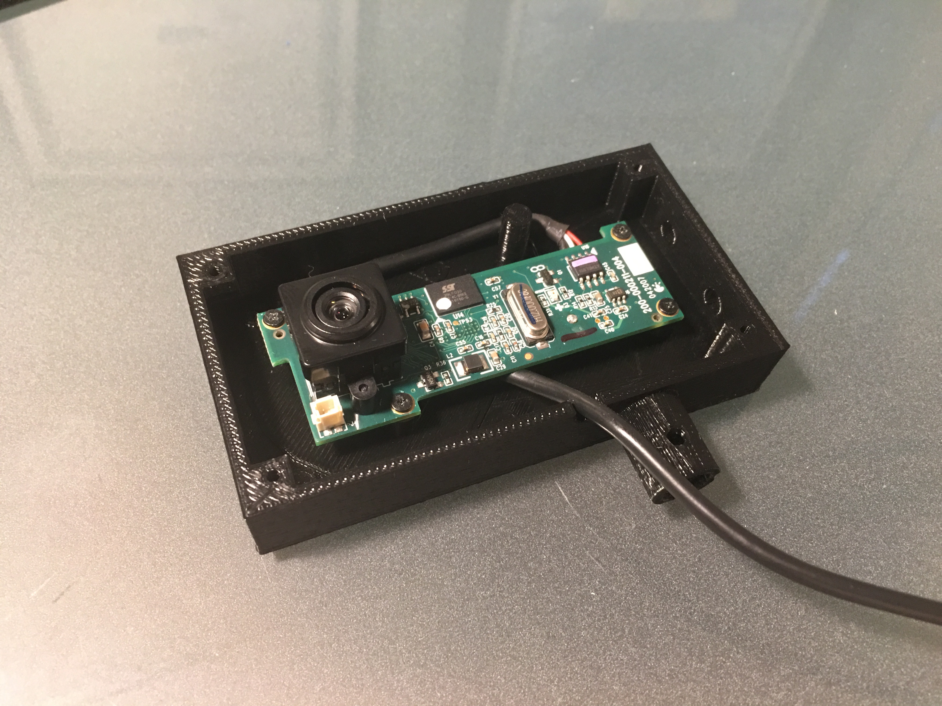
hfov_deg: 61.7
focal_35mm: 29
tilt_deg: -57.0
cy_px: 353
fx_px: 789
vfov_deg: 48.2
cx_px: 471
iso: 100
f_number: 2.2
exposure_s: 1/8
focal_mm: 4.15
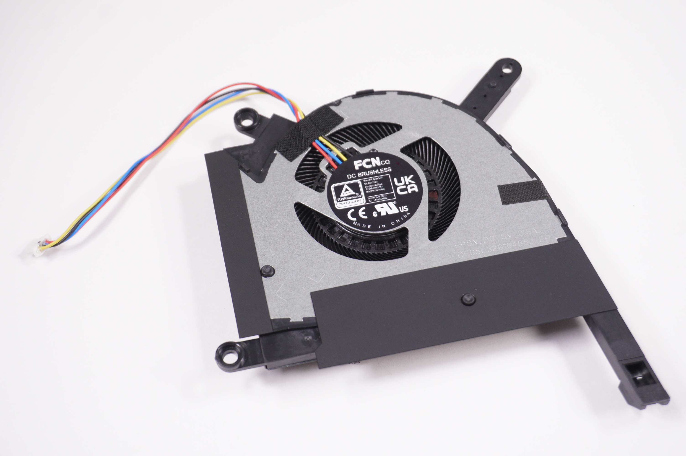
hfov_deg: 32.7
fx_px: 1171
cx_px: 343
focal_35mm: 62
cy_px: 228
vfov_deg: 22.0
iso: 640
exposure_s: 1/250
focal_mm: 41
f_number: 5.6
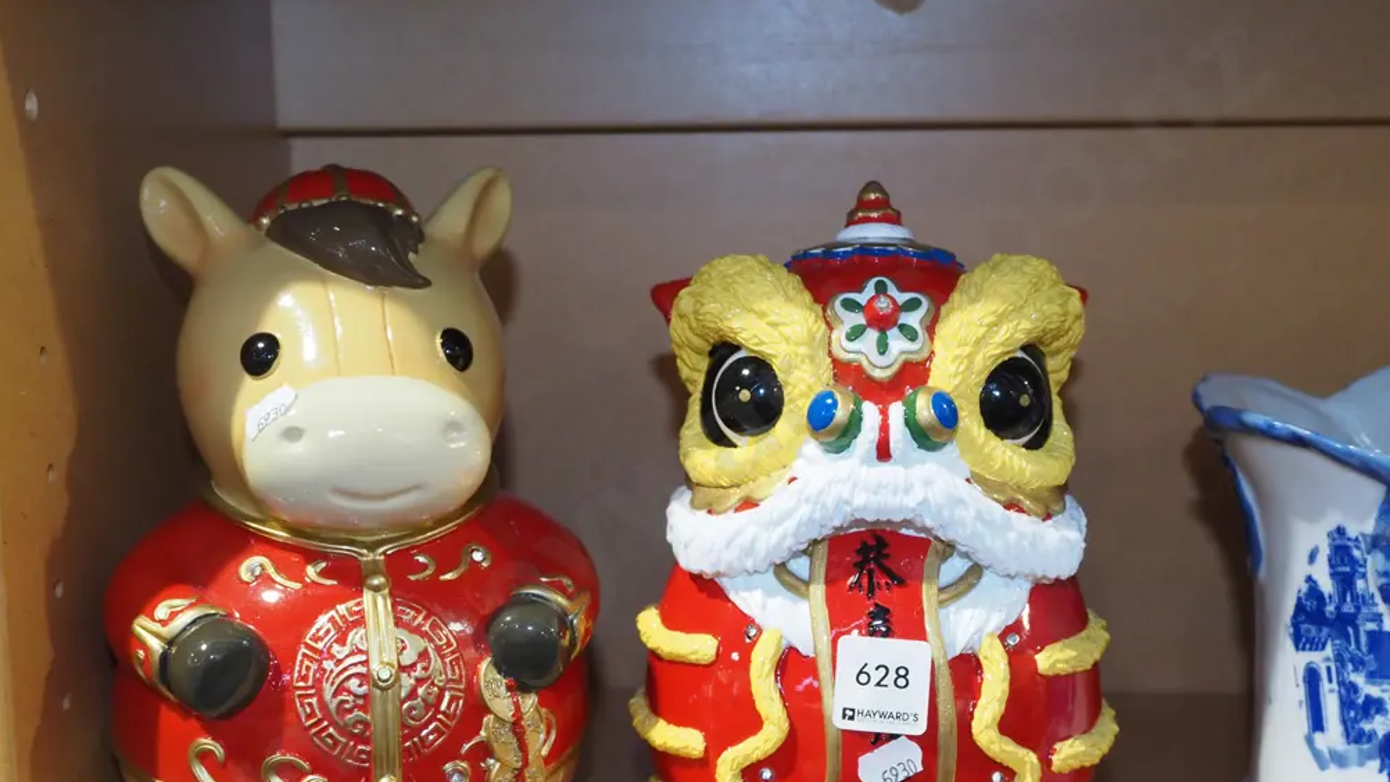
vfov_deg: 24.4
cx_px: 685
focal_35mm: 49
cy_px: 474
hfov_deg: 42.1
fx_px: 1806
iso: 1600
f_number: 5.6
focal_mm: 22
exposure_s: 1/60
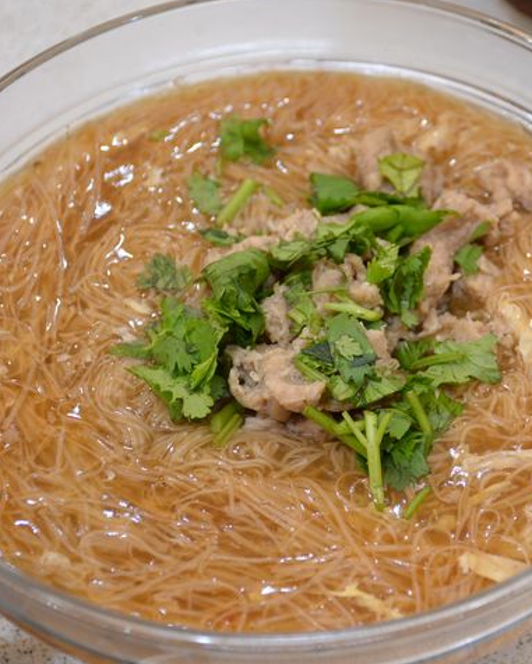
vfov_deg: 23.6
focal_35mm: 81
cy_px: 331
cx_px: 423
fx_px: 1594
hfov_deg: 18.8
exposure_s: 1/80
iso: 1250
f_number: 4.2
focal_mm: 38
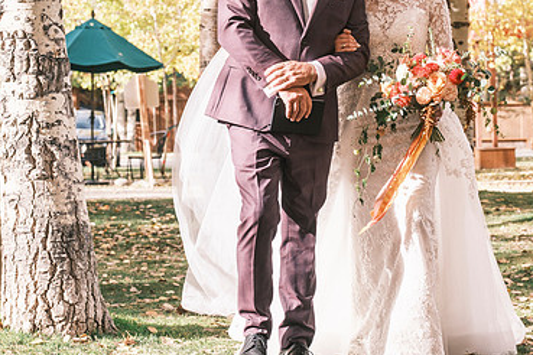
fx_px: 1747
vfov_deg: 11.6
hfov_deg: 17.3
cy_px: 126
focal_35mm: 118
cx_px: 341
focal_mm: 50
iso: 400
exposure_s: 1/500
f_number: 4.5
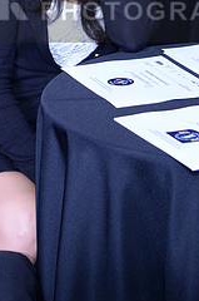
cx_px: 117
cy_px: 1
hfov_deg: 8.7
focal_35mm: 157
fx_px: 1307
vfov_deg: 12.9
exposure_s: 1/250
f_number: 4.5
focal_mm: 65
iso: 1250
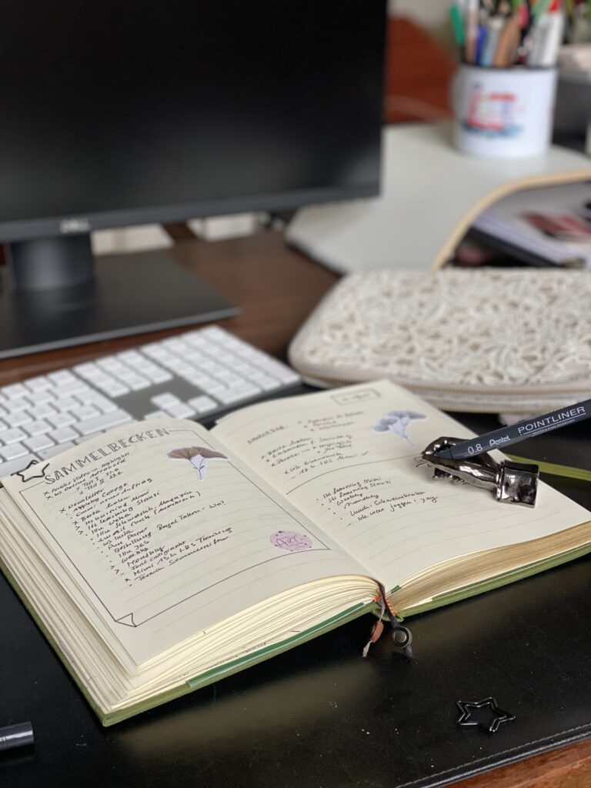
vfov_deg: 36.8
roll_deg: -0.1
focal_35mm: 52
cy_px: 394
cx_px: 296
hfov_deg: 28.0
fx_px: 1184
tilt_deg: -23.0
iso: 125
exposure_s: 1/100
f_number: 2
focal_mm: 6
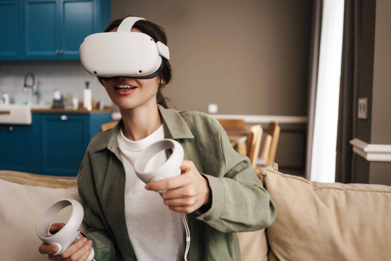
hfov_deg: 54.4
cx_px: 196
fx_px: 380
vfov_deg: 37.9
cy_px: 130
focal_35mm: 35
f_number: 2.8
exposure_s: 1/125
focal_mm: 35
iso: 640
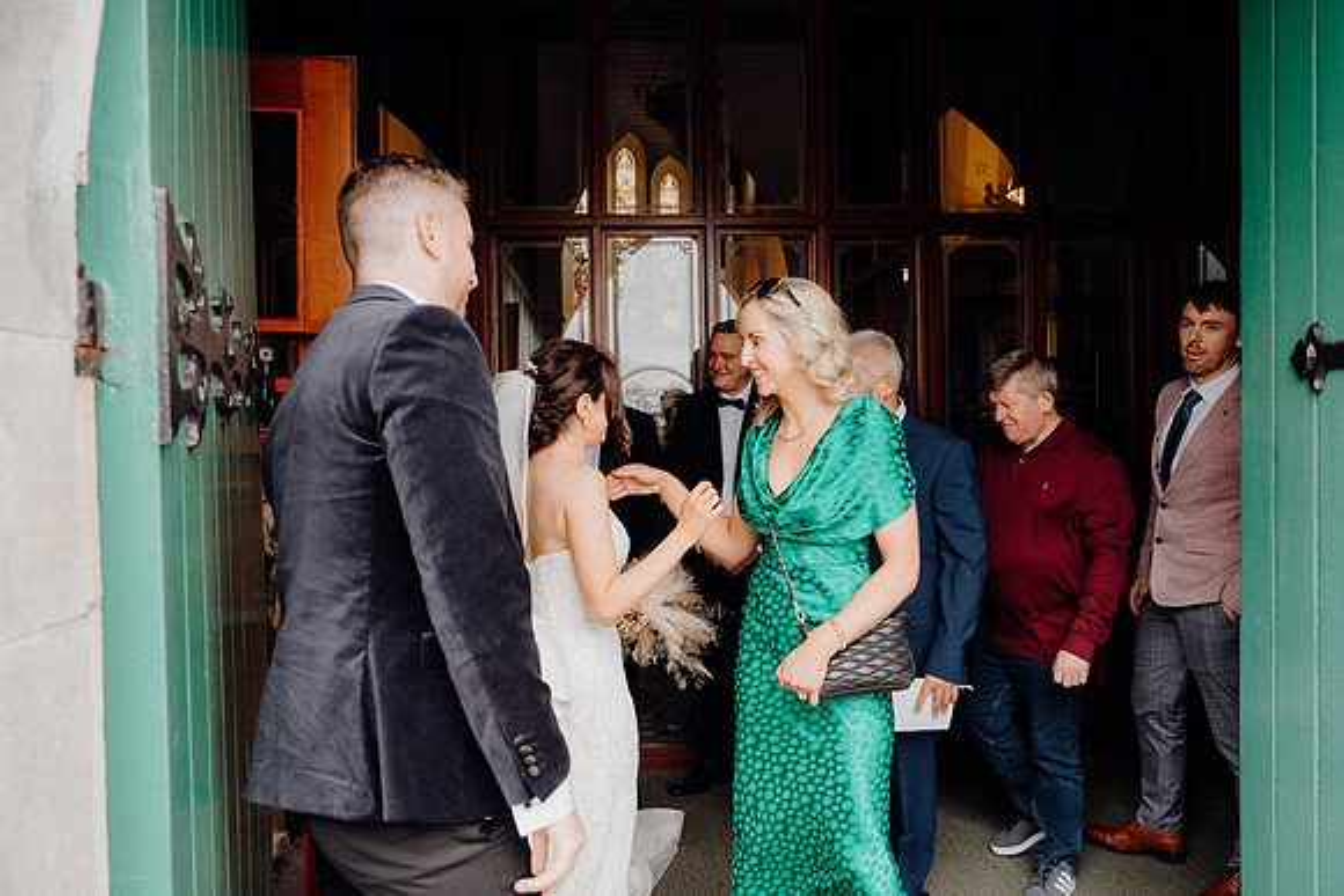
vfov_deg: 48.0
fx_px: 1008
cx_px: 672
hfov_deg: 67.4
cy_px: 448
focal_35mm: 27
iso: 320
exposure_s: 1/200
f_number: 3.5
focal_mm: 27
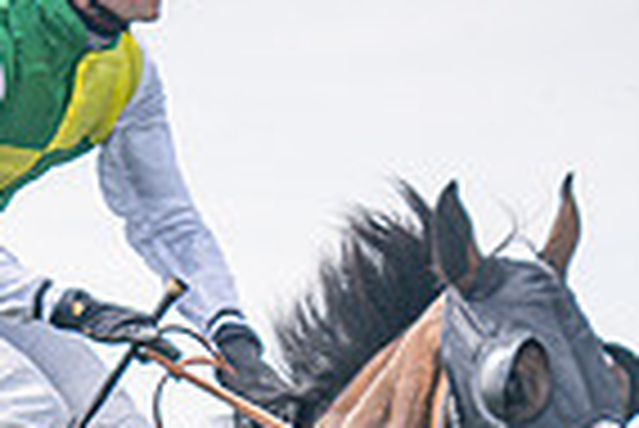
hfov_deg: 3.6
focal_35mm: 578
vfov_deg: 2.4
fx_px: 10270
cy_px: 778
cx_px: 489
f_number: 4
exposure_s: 1/2500
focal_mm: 98
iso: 200
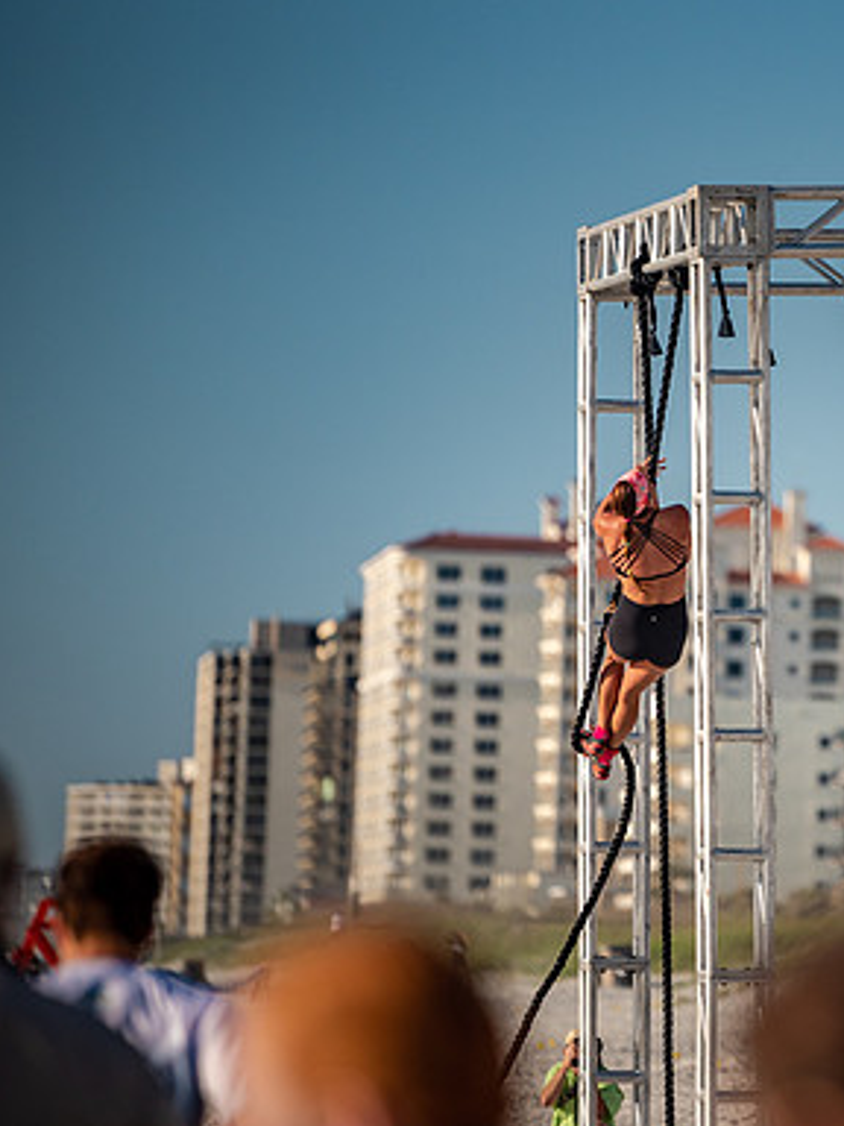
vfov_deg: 6.1
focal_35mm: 324
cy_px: 499
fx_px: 10533
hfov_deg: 4.6
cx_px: 867
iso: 450
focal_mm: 200
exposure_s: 1/4000
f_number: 2.8
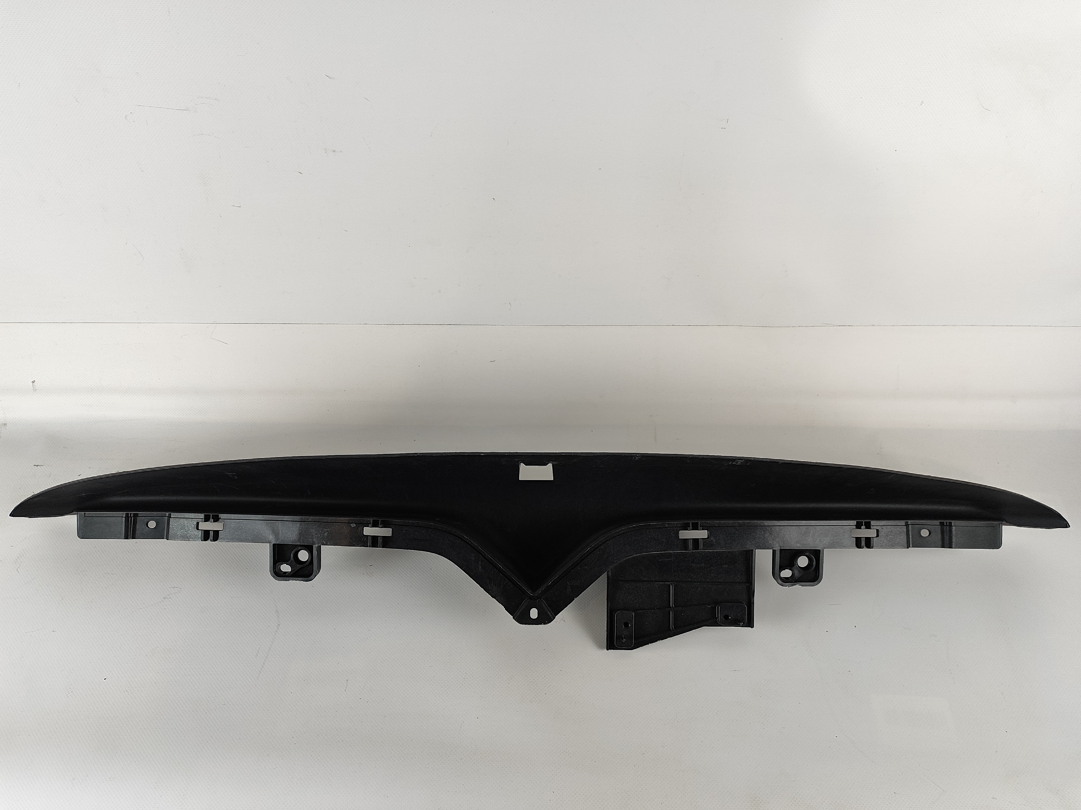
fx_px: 749
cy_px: 405
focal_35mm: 24
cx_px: 540
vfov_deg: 56.8
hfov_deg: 71.6
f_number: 1.89
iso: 269
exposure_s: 1/120
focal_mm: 5.89
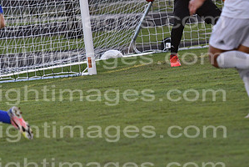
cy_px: 40
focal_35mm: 378
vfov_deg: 3.6
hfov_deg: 5.4
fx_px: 2617
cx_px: 37
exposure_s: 1/800
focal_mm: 130
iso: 800
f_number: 3.2
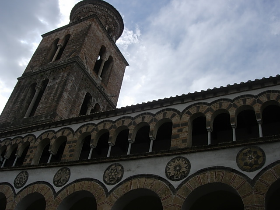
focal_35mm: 38
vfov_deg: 37.7
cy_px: 105
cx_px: 140
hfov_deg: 49.0
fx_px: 307
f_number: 4.8
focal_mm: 7.8
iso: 64
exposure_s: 1/1253
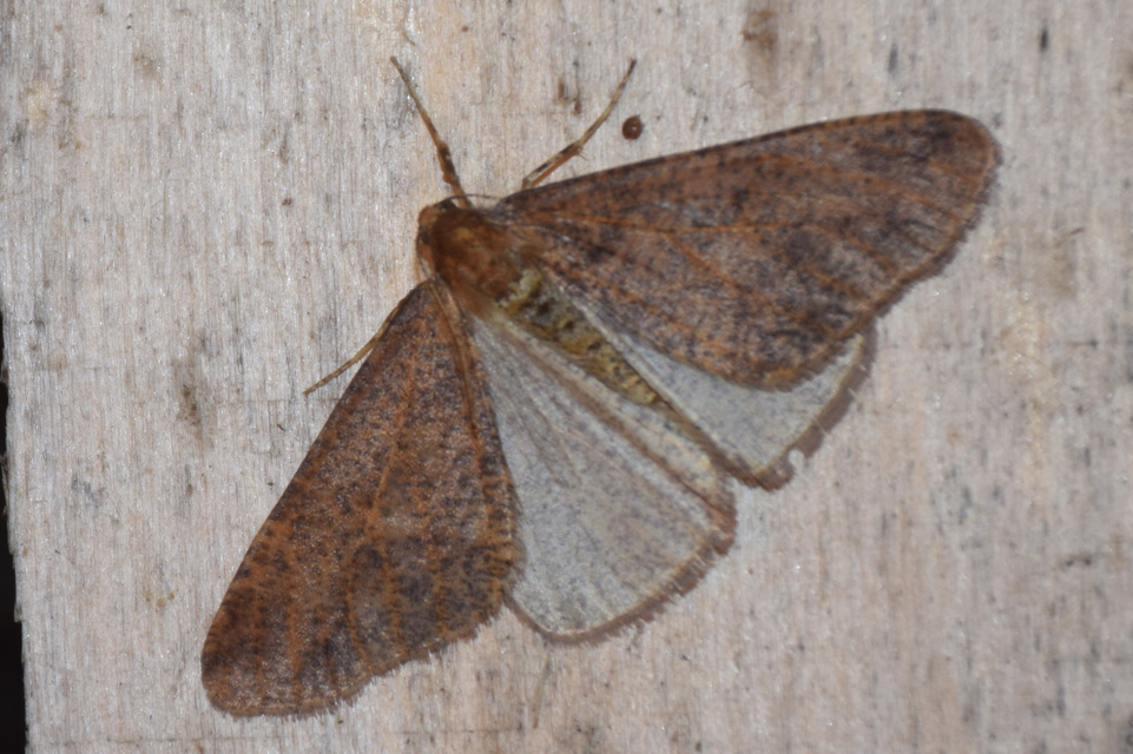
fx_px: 6607
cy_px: 377
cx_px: 566
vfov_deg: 6.5
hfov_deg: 9.8
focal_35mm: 210
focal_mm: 140
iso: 320
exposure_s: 1/60
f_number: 5.6
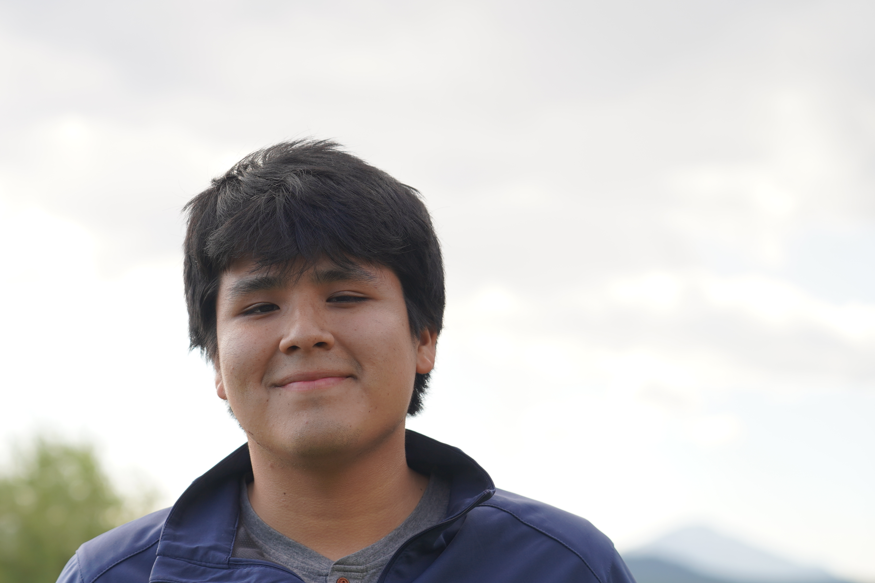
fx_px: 2649
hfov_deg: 18.7
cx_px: 304
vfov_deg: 12.6
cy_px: 376
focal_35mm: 109
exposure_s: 1/250
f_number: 4
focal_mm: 79
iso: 100
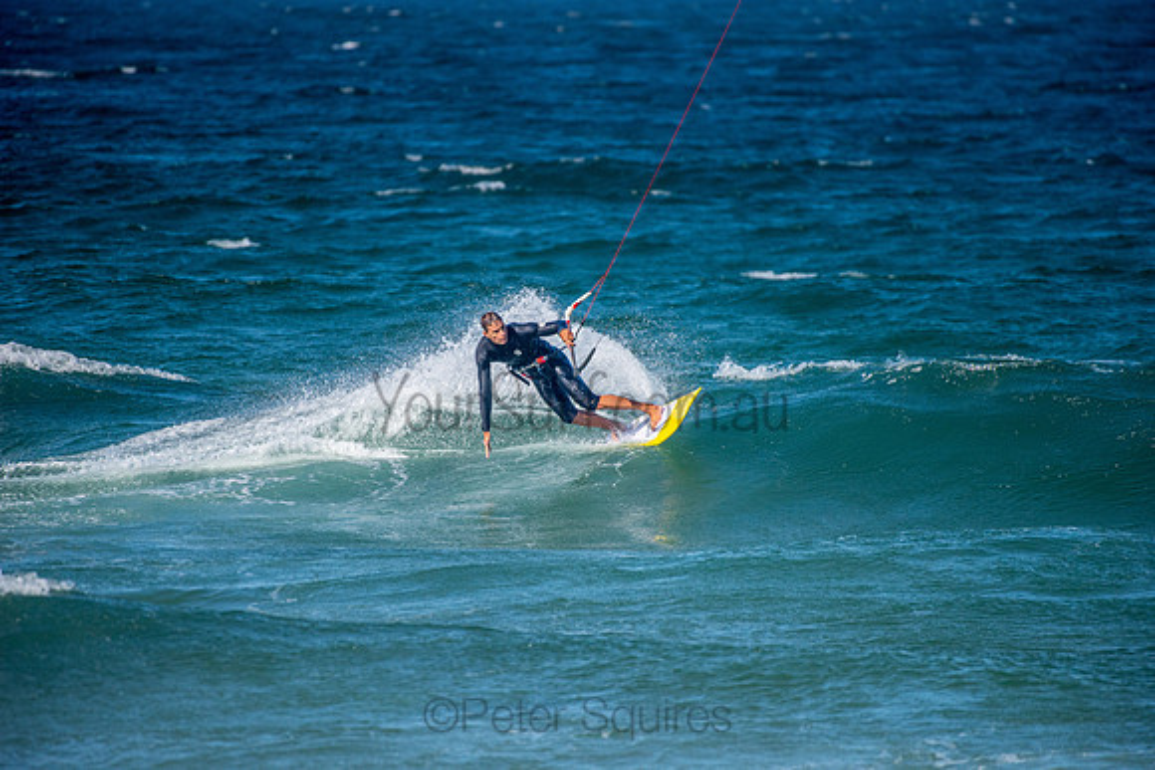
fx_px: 16045
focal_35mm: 500
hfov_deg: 4.1
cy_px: 385
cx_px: 578
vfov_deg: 2.8
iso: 220
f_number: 5.6
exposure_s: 1/4000
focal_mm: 500
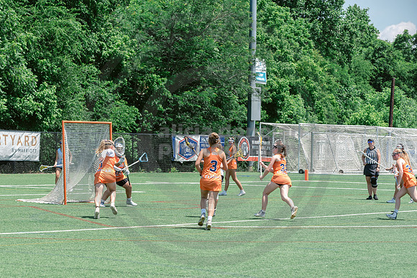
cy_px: 175
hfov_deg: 13.6
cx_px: 155
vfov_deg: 9.1
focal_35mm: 151
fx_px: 1746
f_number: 7.1
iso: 400
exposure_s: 1/800
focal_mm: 120
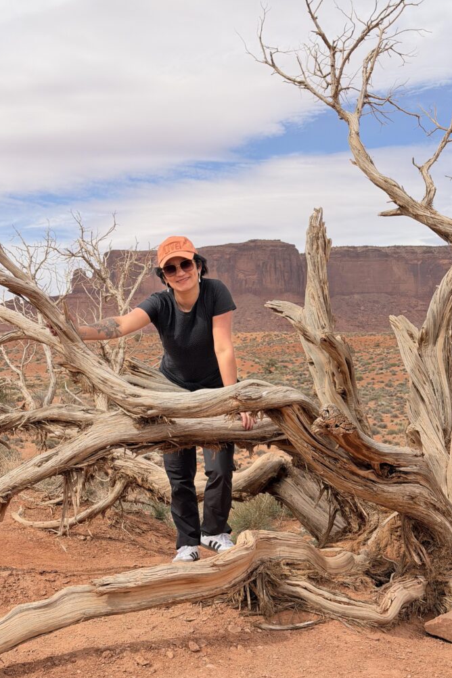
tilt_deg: +0.1
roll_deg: +1.2
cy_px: 335
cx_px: 238
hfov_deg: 26.5
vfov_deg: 38.9
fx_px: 960
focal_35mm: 51
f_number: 1.78
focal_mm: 6.76
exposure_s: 1/7143
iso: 64
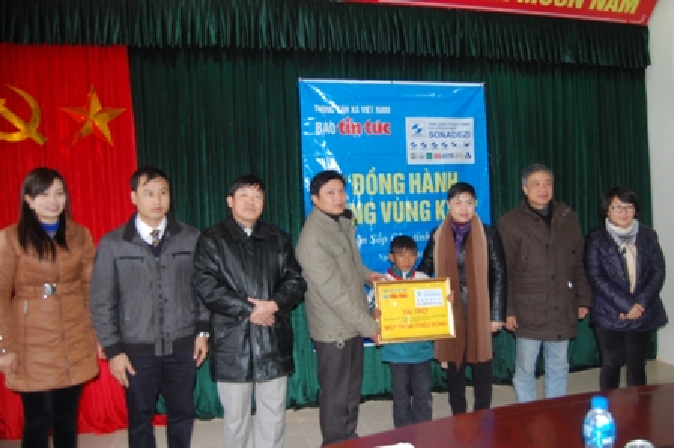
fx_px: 505
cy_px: 224
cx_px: 337
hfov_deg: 67.4
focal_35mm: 27
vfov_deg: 47.9
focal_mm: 18
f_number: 3.5
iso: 400
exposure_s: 1/60
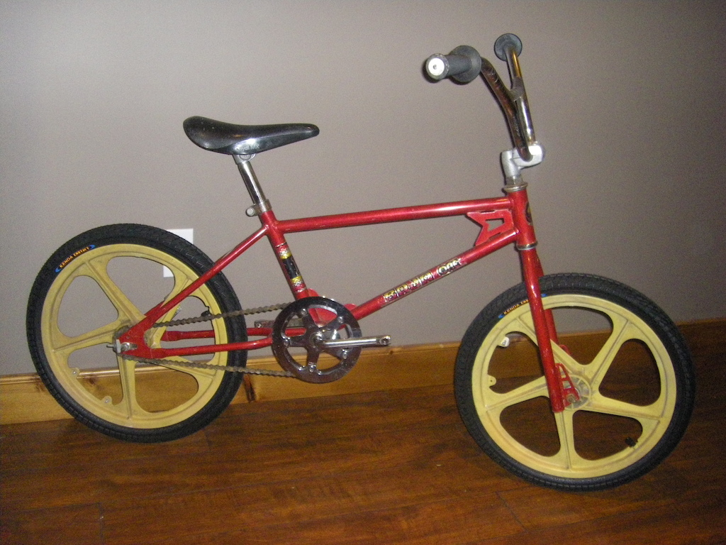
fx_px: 797
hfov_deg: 49.0
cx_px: 363
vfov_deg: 37.7
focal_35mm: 38
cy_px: 272
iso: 800
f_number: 3.5
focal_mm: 6.3
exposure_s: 1/50
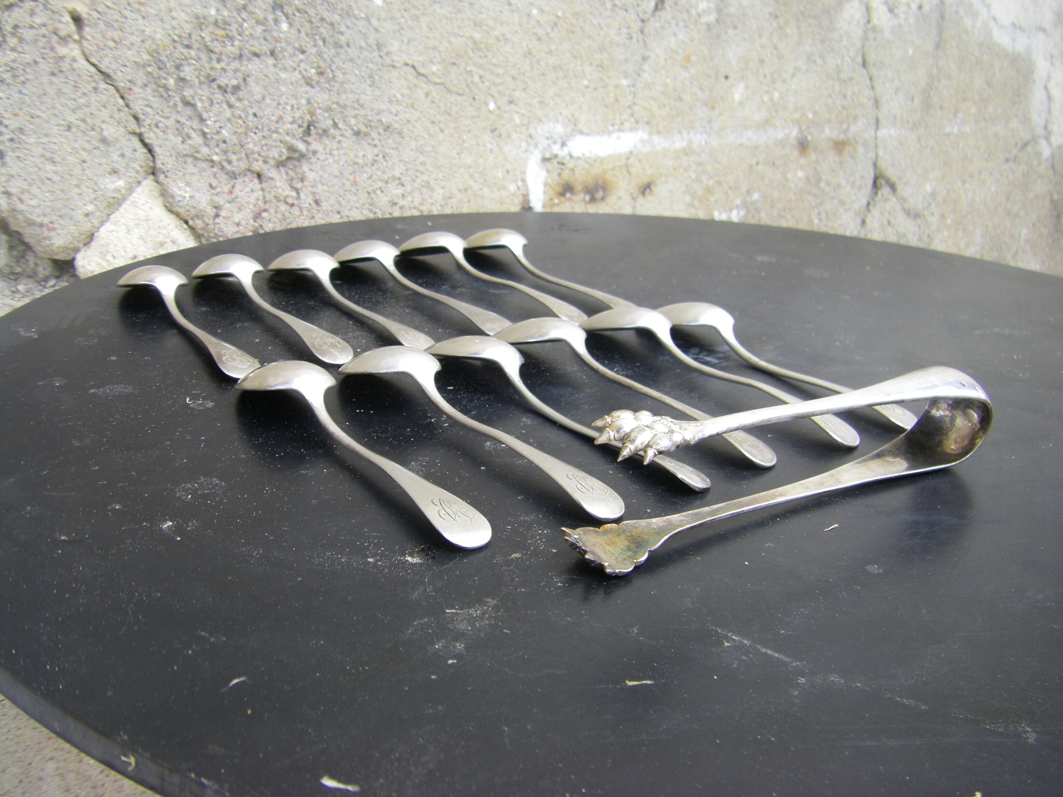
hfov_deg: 49.0
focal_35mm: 38
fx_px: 1167
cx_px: 532
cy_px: 398
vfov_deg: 37.7
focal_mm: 6.3
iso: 64
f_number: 3.5
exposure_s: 1/125
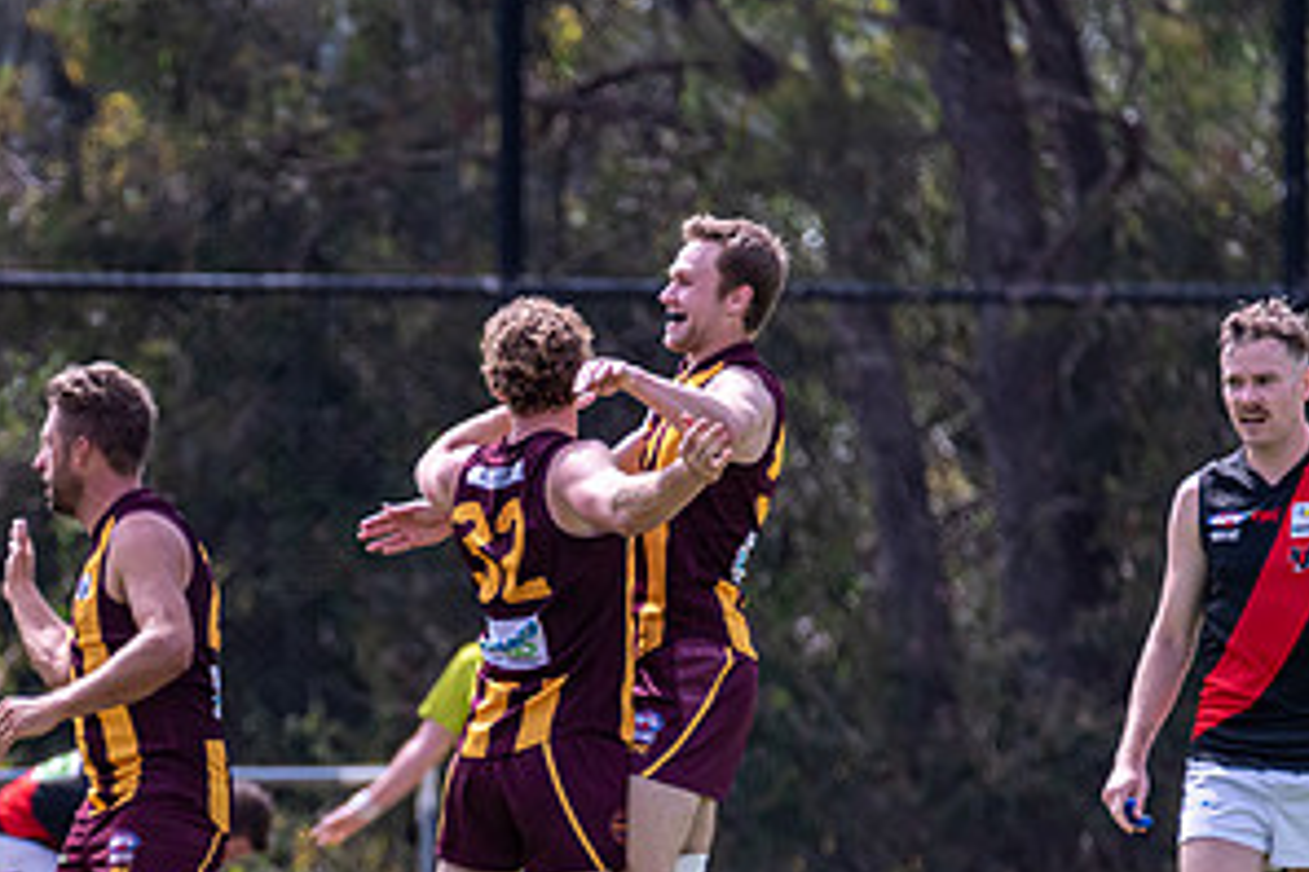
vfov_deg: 1.2
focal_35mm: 1113
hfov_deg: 1.9
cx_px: 309
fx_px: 40467
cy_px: 919
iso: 800
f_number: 6.3
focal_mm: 500
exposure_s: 1/2000
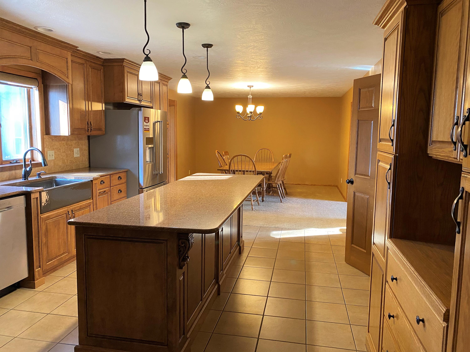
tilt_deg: -6.1
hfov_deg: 67.3
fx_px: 353
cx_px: 235
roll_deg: -1.7
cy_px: 176
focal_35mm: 26
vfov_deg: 53.1
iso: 320
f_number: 1.8
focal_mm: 4.25
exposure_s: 1/60
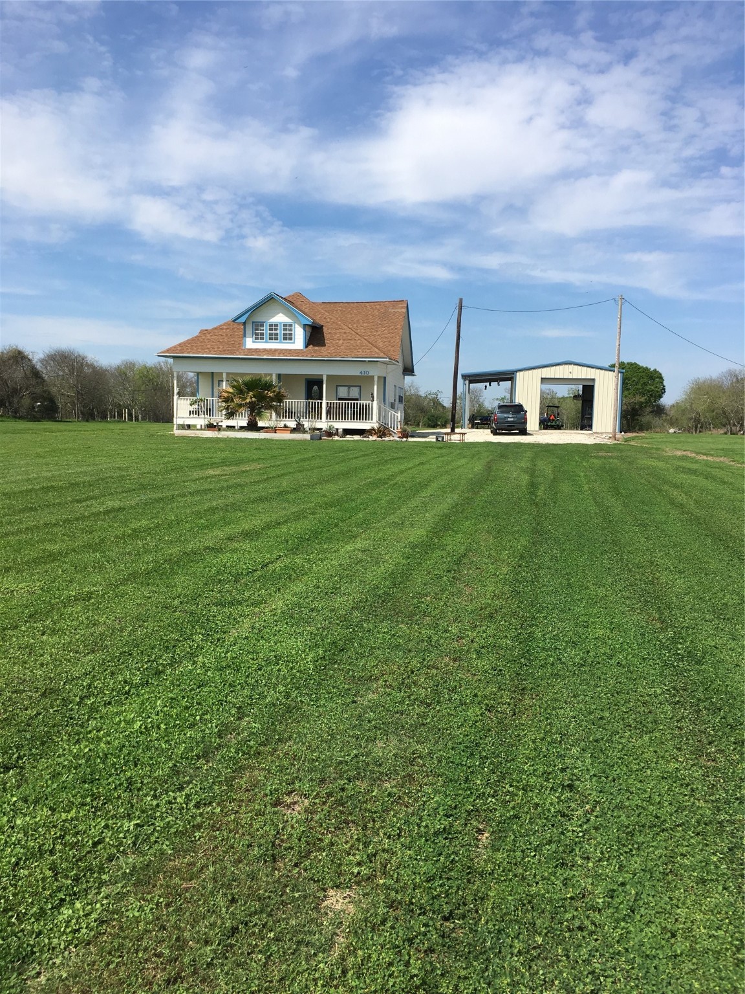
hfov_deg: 48.2
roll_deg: -1.7
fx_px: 832
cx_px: 372
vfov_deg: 61.7
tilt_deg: -5.7
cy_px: 497
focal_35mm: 29
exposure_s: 1/1637
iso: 25
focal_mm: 4.15
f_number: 2.2
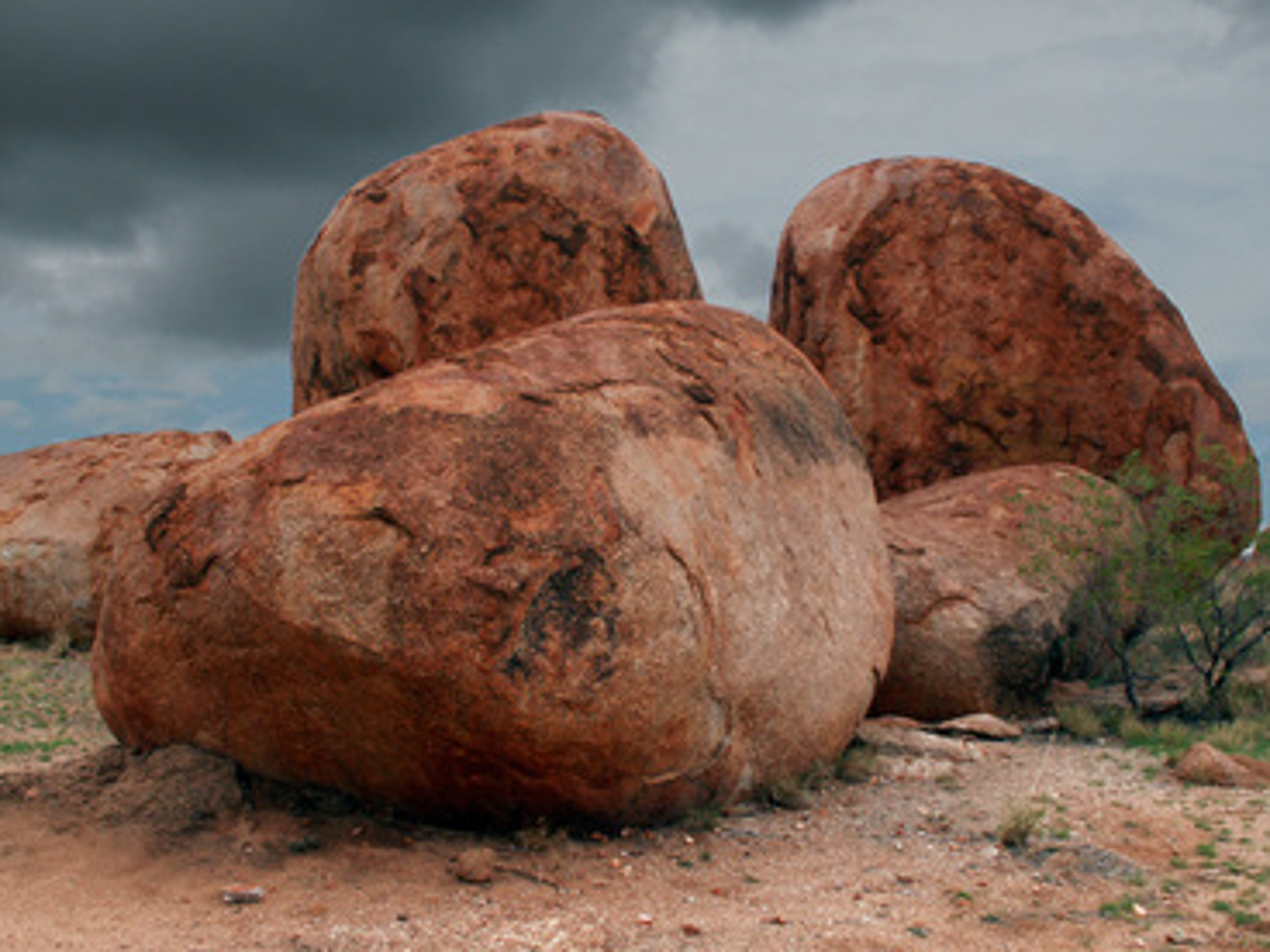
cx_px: 651
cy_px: 462
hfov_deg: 50.1
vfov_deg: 38.7
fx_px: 1357
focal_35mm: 37
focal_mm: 5.86
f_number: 8
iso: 50
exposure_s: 1/100
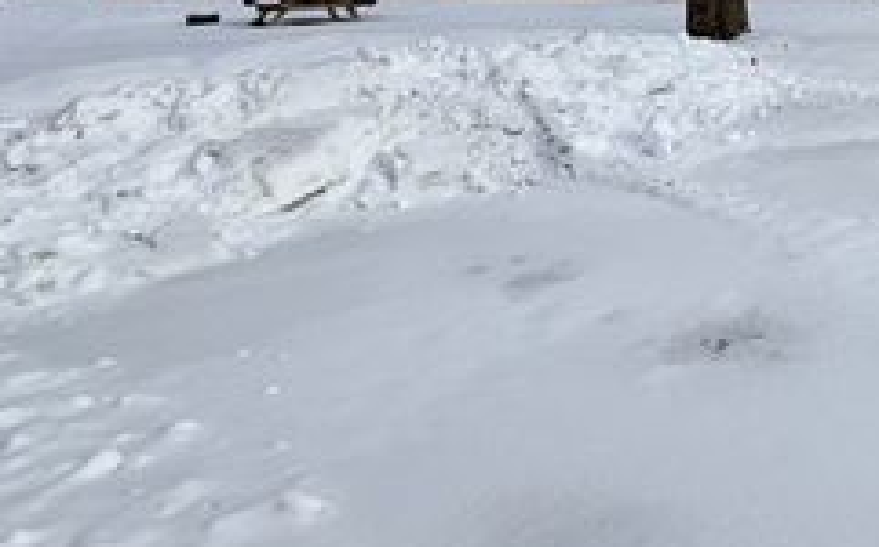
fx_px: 885
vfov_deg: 28.5
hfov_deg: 44.4
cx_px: 890
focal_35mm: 37
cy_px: -153
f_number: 2.2
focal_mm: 2.22
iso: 50
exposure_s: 1/1567
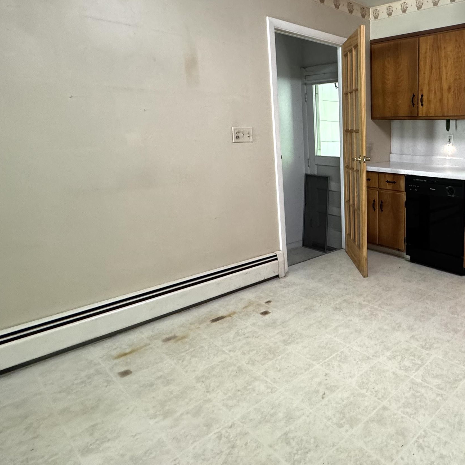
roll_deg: -3.2
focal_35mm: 23
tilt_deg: -11.2
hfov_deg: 58.8
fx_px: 350
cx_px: 407
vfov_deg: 67.0
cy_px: 201
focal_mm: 2.22
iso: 320
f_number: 2.2
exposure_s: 1/60
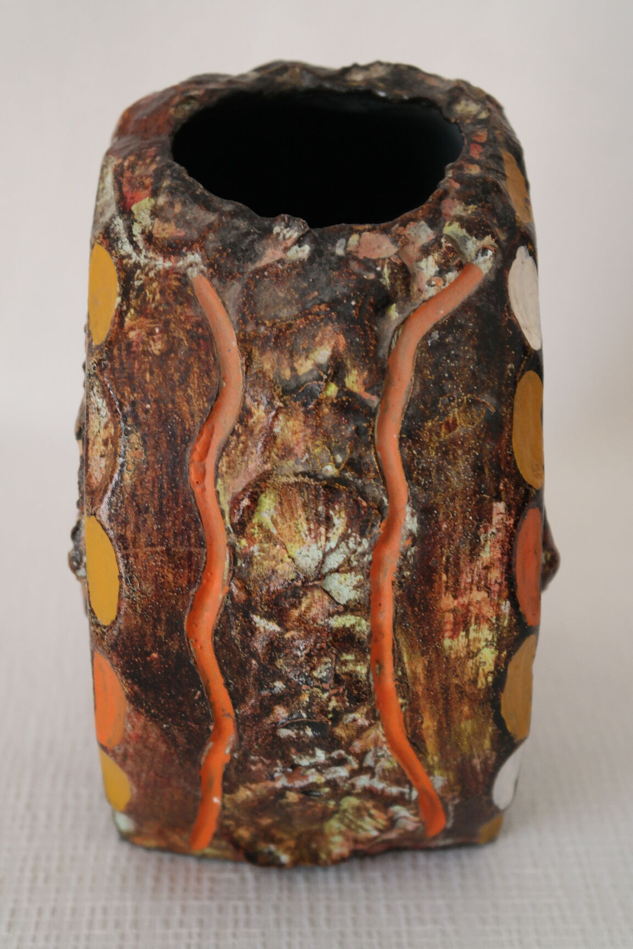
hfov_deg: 17.7
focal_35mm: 77
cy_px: 474
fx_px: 2031
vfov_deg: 26.3
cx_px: 316
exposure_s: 1/30
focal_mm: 50
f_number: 6.3
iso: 800
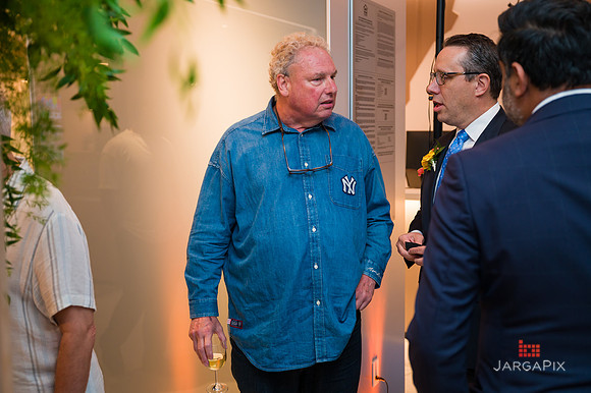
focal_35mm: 40
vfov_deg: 33.0
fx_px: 663
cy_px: 196
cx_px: 296
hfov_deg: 48.0
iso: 800
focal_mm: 40
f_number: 3.2
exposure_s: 1/160
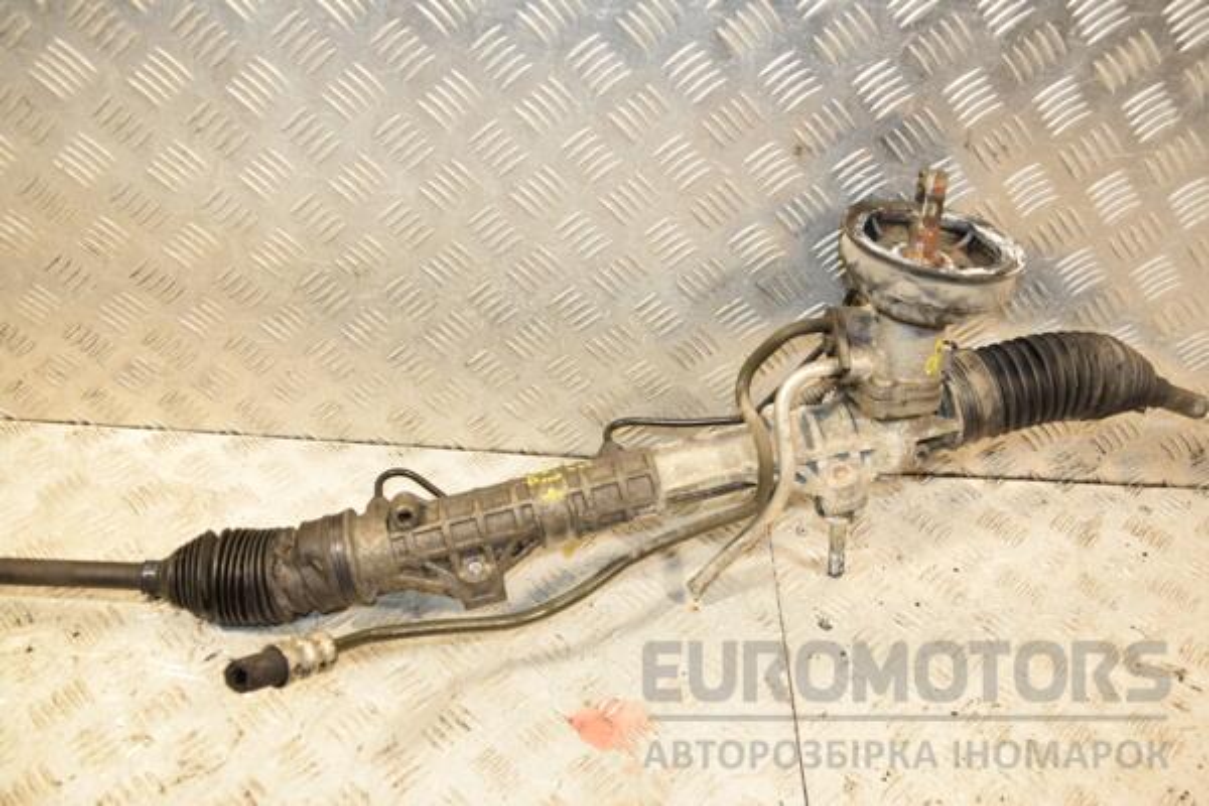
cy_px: 403
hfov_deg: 57.2
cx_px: 604
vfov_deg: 40.0
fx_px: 1108
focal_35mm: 33
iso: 800
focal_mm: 22
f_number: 5.6
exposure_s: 1/200
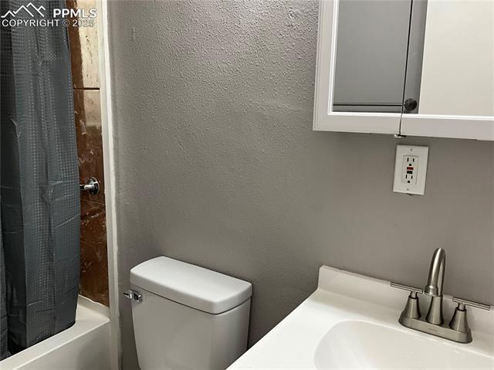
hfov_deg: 61.7
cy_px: 185
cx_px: 247
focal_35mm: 29
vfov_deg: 48.2
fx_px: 414
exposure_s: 1/60
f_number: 1.8
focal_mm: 3
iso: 100
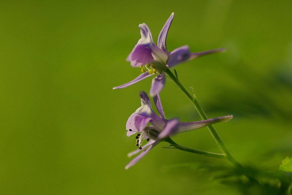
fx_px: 1095
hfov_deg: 15.2
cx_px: 146
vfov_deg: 10.2
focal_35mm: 135
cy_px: 98
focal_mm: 90
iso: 100
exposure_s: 1/400
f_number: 2.8
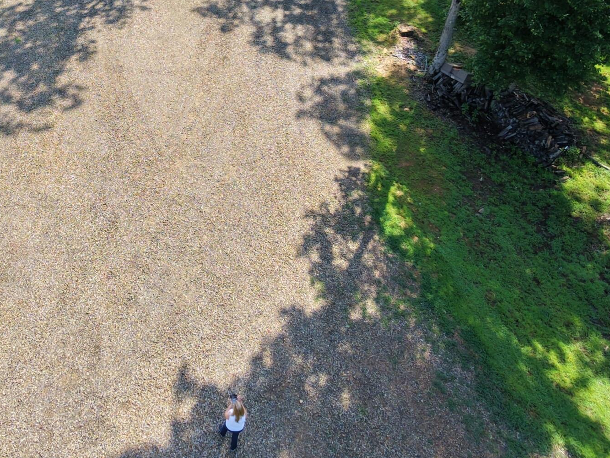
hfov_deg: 49.3
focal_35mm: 36
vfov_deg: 36.7
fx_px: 634
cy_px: 29
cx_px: 151
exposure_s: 1/240
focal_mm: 3.05
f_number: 2.2
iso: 100
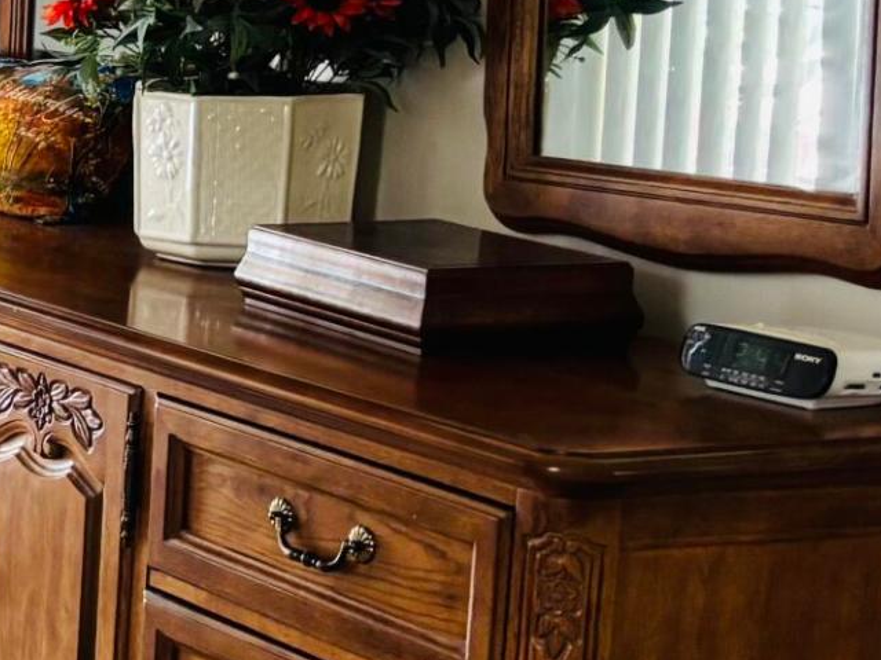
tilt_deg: -8.9
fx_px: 2978
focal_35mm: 117
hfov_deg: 13.8
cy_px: 257
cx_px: -981
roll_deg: +0.1
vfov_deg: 12.7
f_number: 1.6
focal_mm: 5.96
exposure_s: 1/60
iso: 125
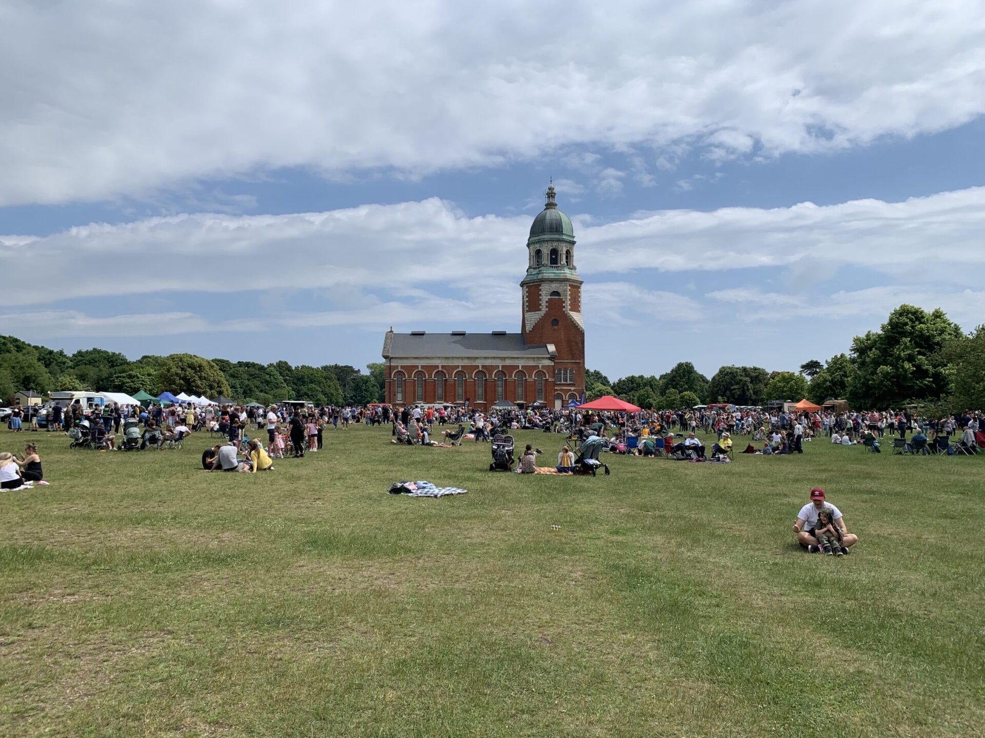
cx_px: 492
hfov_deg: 67.3
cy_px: 369
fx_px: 740
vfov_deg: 53.1
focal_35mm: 26
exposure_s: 1/4902
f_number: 1.8
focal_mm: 4.25
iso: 25
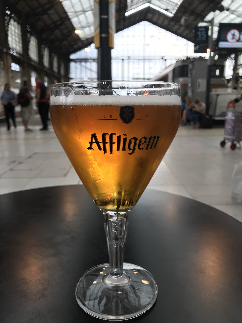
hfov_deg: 49.7
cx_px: 121
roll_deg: -0.4
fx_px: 261
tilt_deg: -11.6
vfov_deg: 63.4
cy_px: 162
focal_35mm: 28
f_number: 1.8
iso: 25
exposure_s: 1/50
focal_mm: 3.99
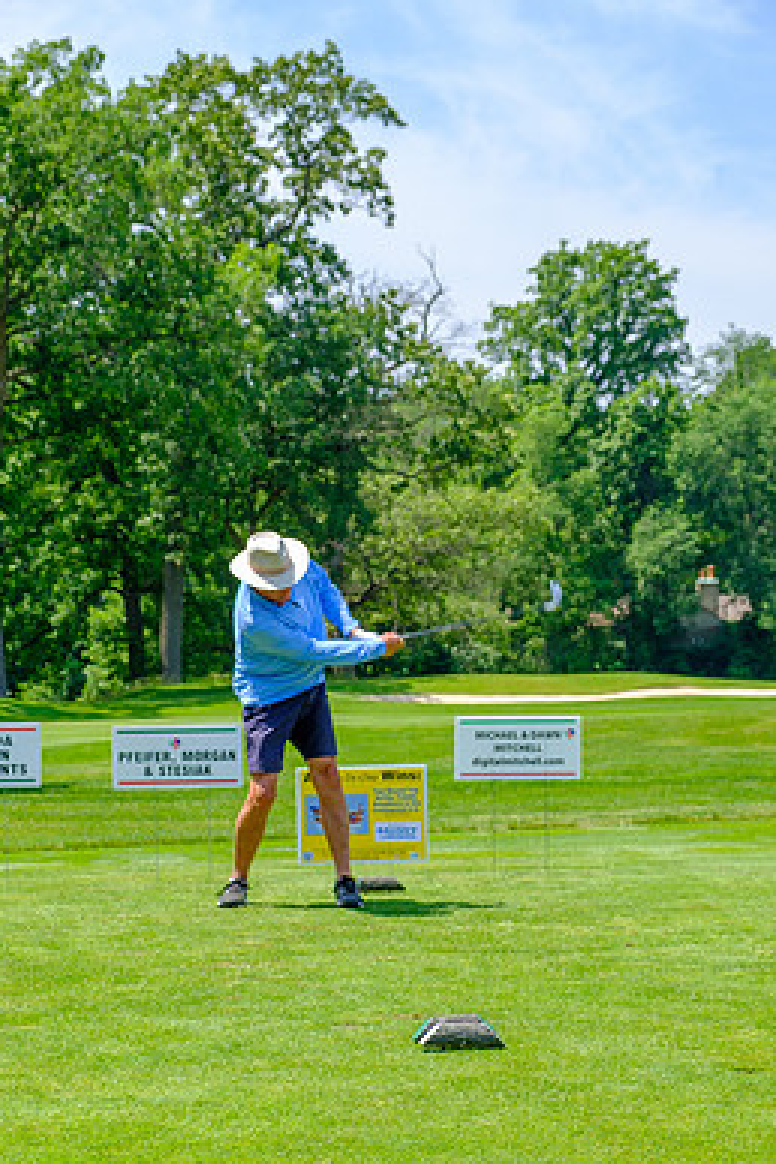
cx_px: 367
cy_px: 662
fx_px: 2522
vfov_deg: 26.0
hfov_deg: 17.5
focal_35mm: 78
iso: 200
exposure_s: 1/500
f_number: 5
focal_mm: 44.4
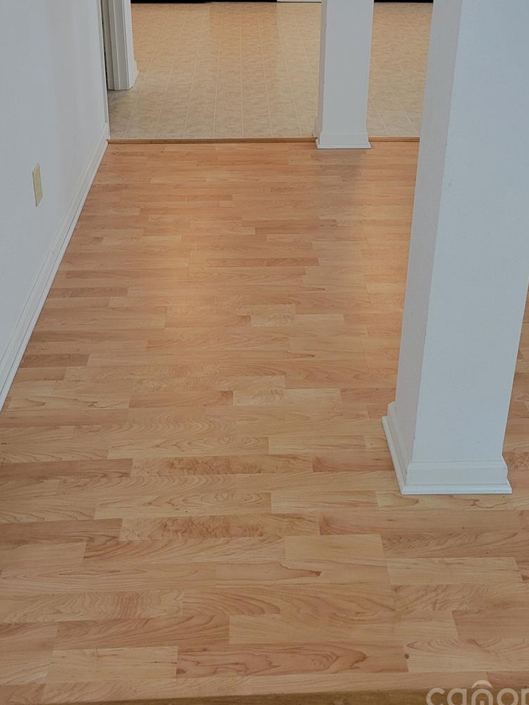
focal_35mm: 40
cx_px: 258
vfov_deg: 45.4
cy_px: 186
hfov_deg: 36.0
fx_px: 815
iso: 200
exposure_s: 1/60
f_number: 1.8
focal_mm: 5.4
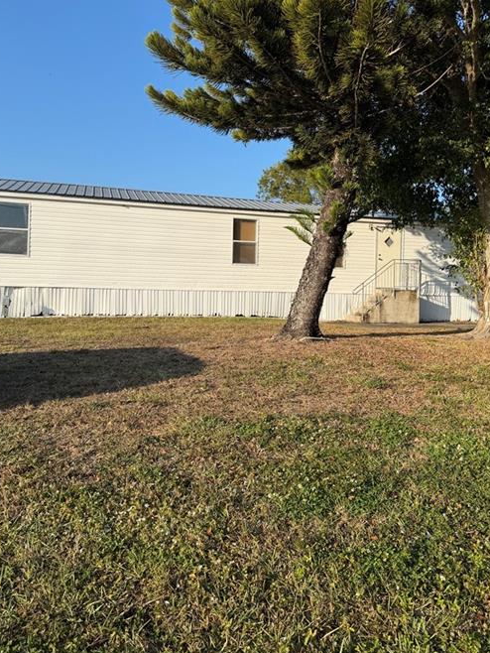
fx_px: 528
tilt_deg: +2.6
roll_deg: -2.2
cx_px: 271
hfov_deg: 49.7
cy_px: 286
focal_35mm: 28
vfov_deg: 63.2
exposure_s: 1/3953
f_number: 1.78
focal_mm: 6.76
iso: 80
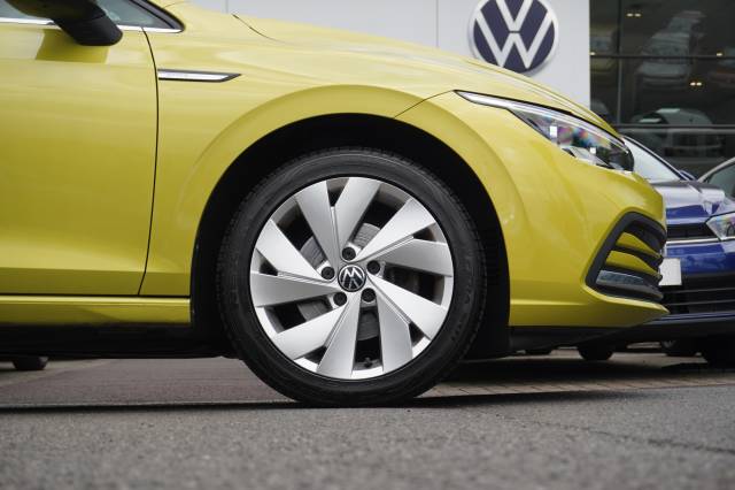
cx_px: 368
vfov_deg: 23.2
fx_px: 1194
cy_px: 245
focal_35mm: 58
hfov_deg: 34.2
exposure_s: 1/160
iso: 100
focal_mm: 39
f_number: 5.6
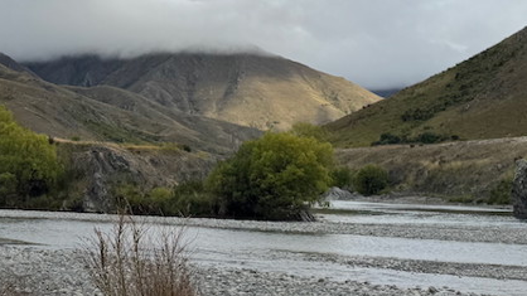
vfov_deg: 15.9
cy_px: 43
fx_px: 1048
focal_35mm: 75
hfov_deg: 27.0
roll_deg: -0.6
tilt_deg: +6.6
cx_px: 26
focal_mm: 6.76
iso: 80
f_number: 1.78
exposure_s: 1/4608
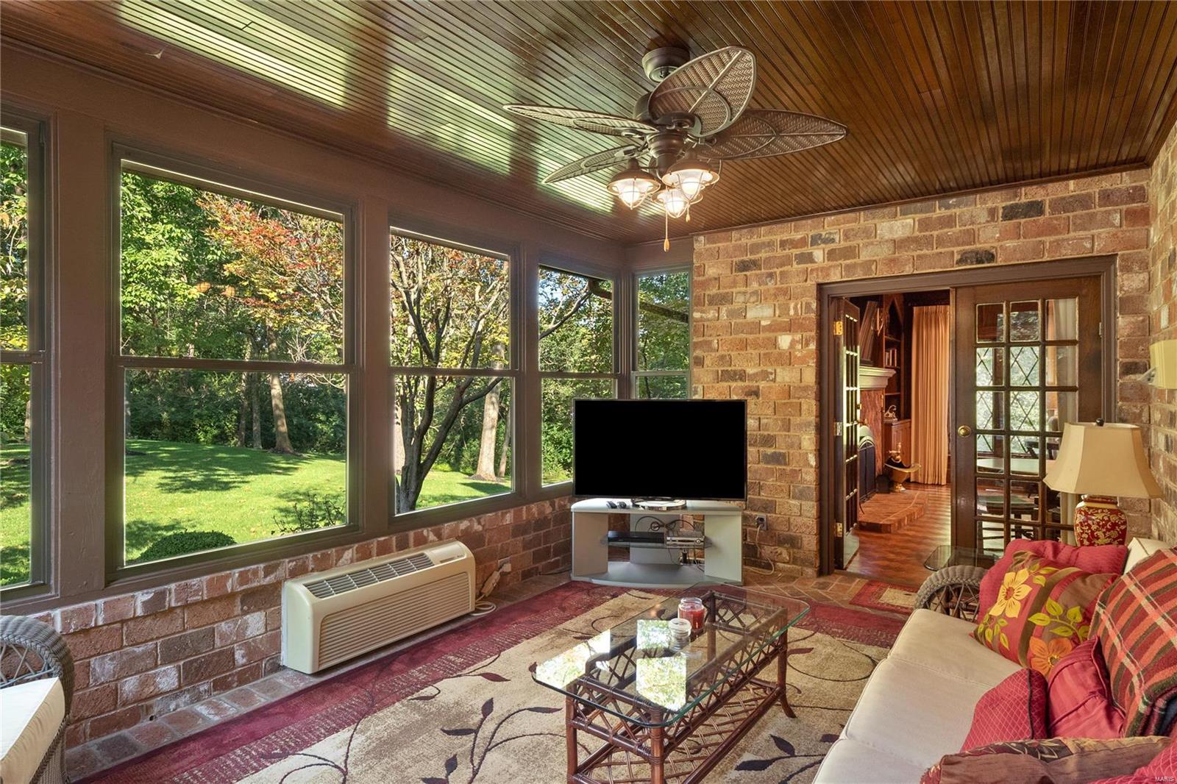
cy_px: 392
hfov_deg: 90.0
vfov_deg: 67.4
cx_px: 588
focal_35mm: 18
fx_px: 588
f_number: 5.6
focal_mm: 9
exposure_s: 1/6
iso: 400
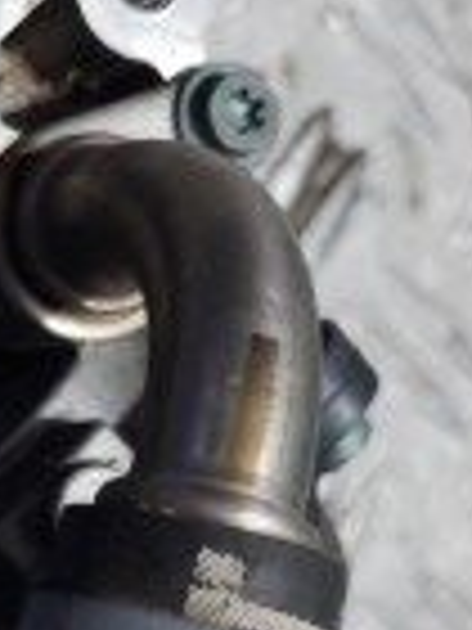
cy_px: 468
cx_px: -360
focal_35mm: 114
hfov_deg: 12.0
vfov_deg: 17.2
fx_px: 2073
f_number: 1.8
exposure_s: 1/50
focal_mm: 5.23
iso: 50
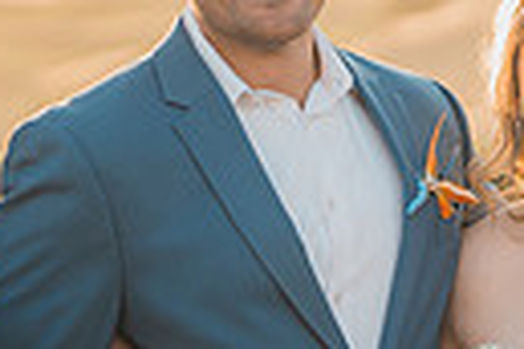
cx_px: 959
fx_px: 3275
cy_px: 331
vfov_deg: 6.1
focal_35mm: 225
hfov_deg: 8.8
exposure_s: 1/3200
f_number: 1.2
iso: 200
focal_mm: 50
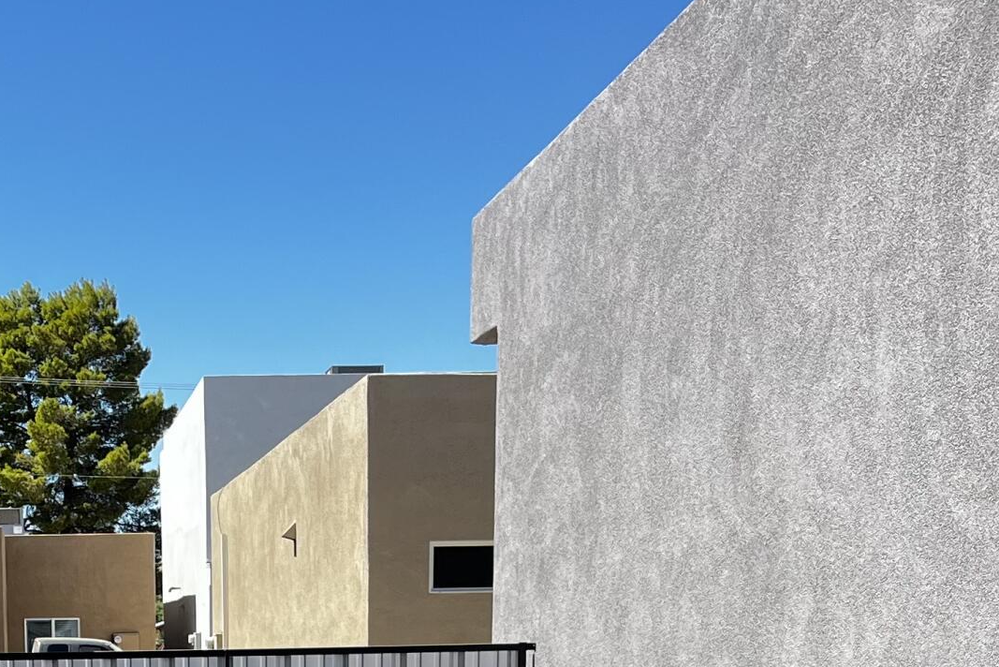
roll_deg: +0.9
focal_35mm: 76
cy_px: 1031
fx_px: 2109
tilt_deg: -11.2
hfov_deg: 26.0
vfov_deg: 16.2
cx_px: 166
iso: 50
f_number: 1.6
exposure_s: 1/2062
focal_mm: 5.1
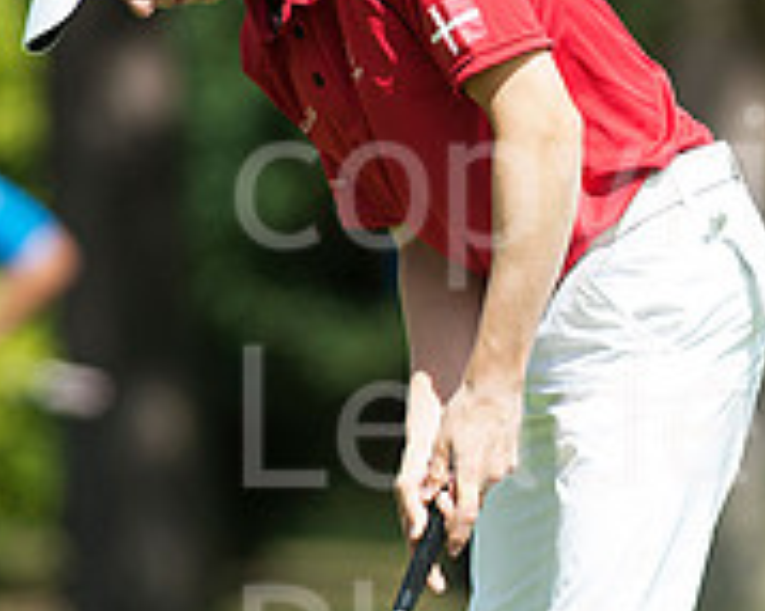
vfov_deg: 1.7
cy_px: 457
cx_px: 795
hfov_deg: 2.1
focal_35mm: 915
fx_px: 20705
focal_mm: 300
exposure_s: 1/2500
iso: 320
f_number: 4
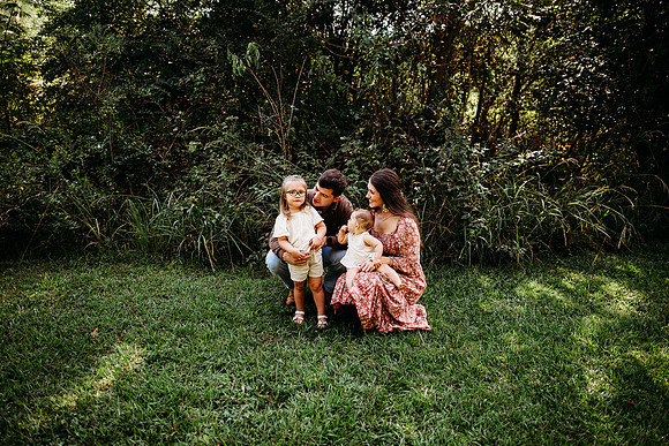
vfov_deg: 53.2
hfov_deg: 73.7
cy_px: 223
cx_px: 334
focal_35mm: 24
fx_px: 446
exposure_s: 1/320
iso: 100
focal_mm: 24
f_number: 2.2
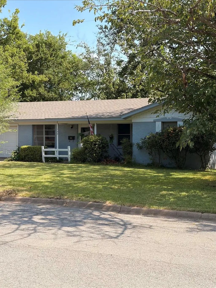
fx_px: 432
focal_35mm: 52
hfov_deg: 28.0
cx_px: 108
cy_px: 144
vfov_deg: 36.8
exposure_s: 1/1590
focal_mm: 5.96
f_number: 1.6
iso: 50
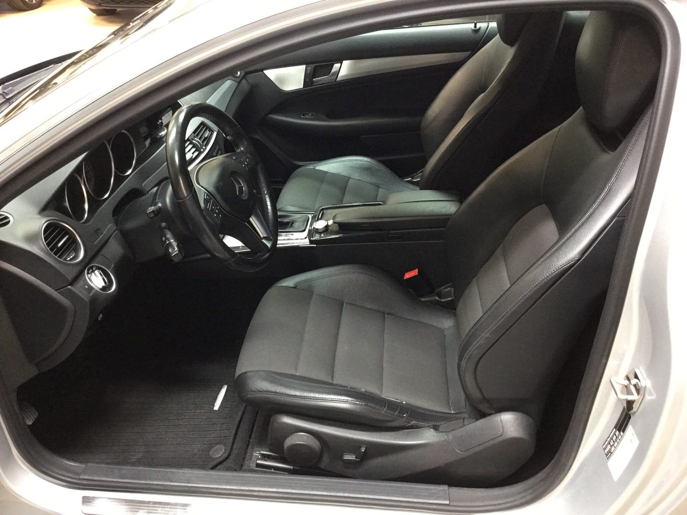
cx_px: 344
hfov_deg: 58.4
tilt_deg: -32.7
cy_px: 258
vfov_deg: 45.4
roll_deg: +2.0
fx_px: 615
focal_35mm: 31
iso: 200
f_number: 2.4
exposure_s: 1/17
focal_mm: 3.3
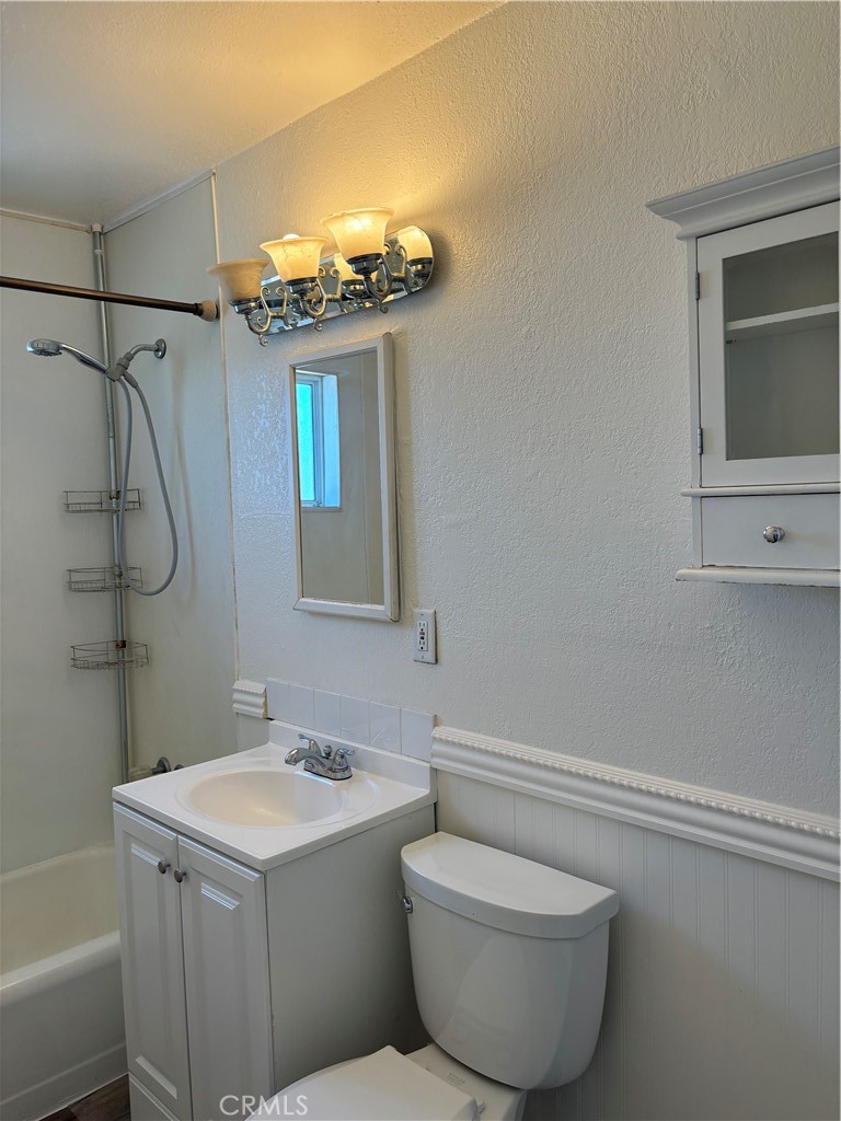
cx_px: 420
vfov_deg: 67.3
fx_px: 842
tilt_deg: -5.3
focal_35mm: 26
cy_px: 560
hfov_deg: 53.1
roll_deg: +0.5
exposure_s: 1/120
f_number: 1.6
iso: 64
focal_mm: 5.96
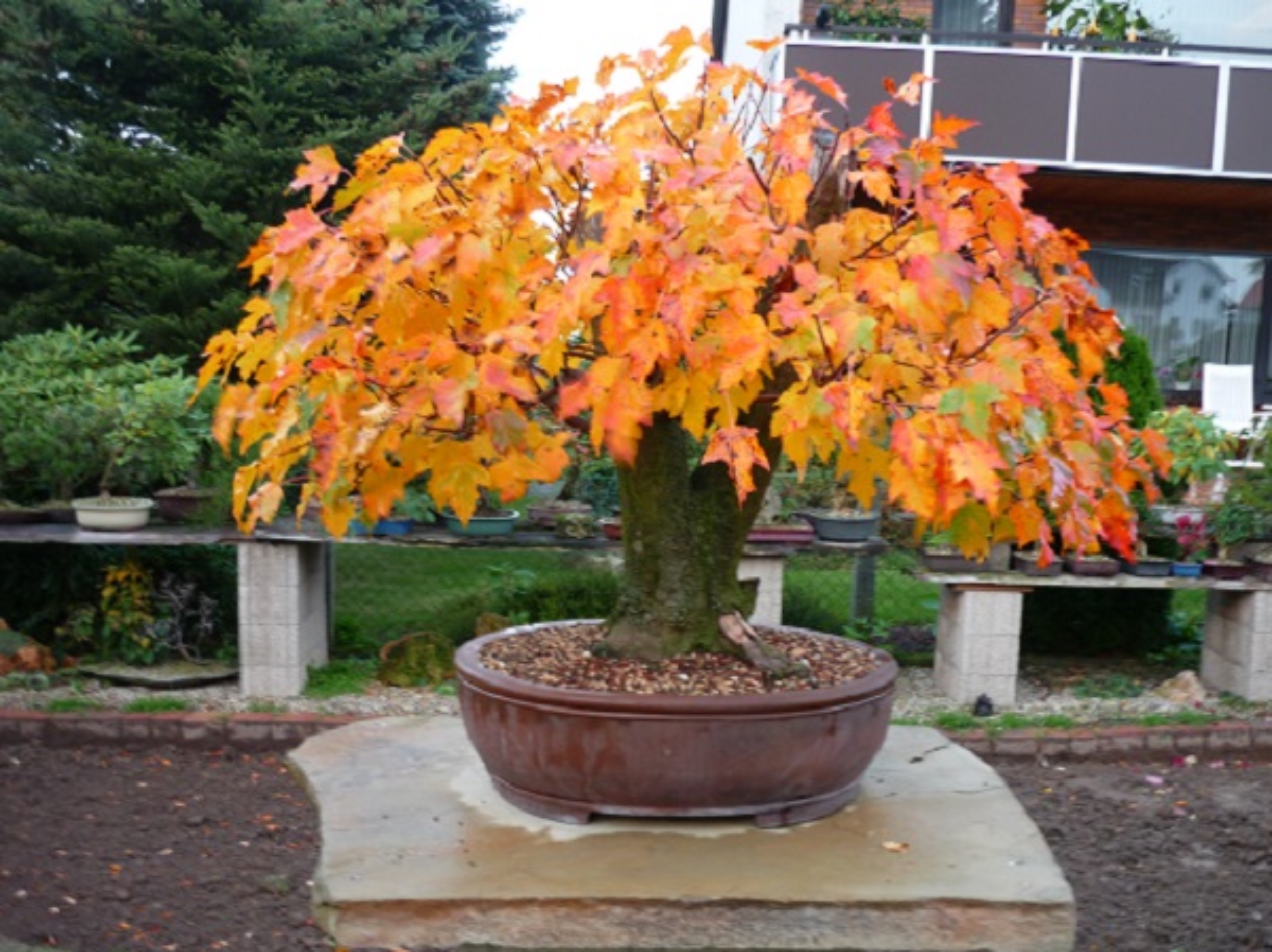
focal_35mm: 33
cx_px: 636
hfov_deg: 55.4
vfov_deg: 42.9
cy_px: 476
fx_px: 1212
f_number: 2.8
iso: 100
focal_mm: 5.5
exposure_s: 1/8
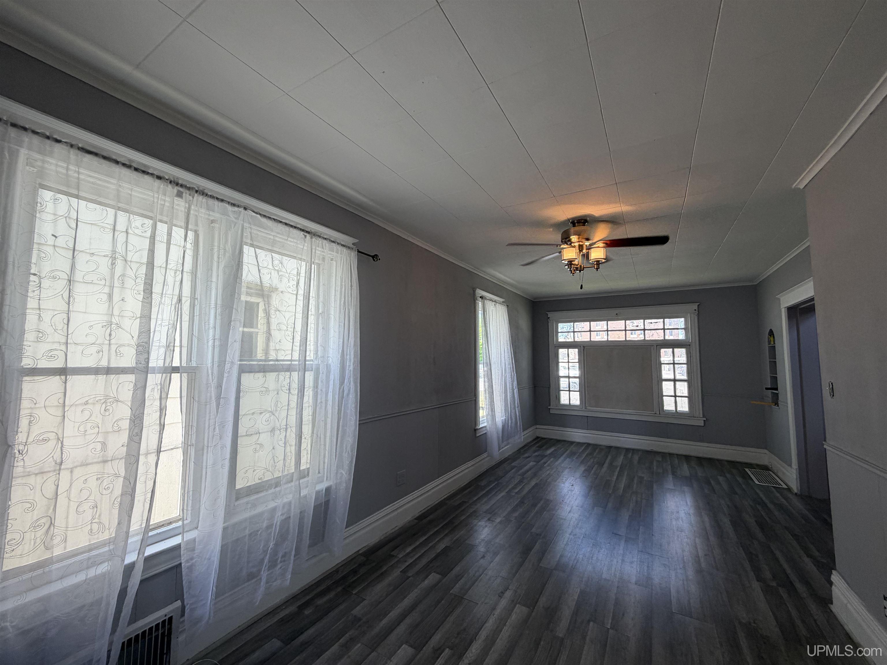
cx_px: 444
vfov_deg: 85.7
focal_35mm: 14
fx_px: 359
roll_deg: +0.2
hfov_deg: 102.1
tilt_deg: +4.7
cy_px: 332
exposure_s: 1/120
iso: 64
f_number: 2.2
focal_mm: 2.22
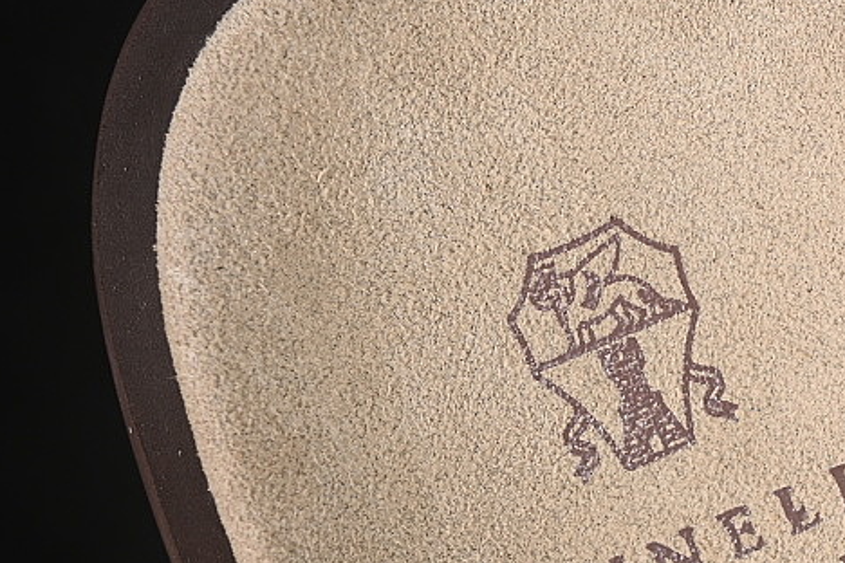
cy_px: 440
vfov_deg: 7.9
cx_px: 785
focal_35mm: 173
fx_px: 4060
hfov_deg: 11.8
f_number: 7.1
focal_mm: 50
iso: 160
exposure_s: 1/80
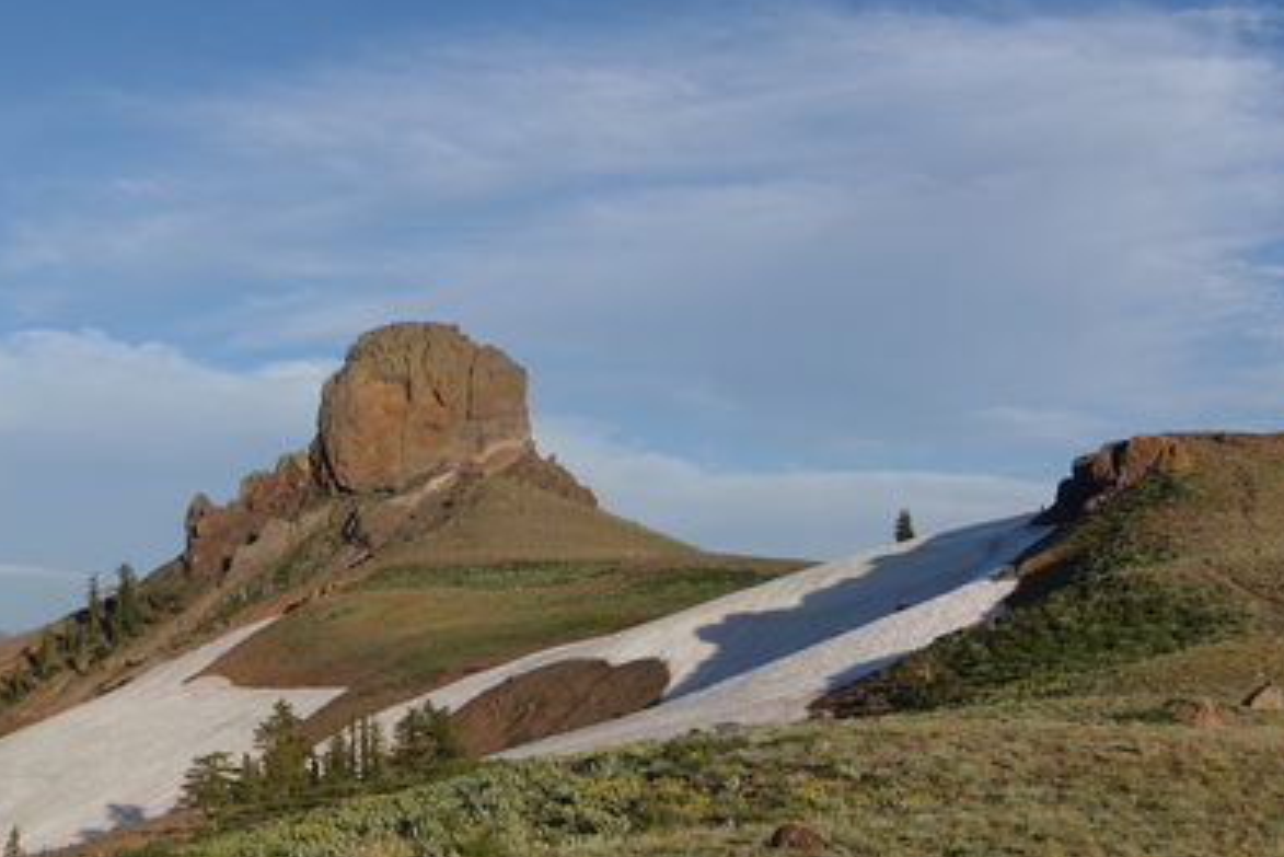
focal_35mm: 63
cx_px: 410
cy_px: 419
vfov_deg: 21.6
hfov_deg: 31.6
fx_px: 2248
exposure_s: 1/125
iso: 100
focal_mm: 16.72
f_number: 4
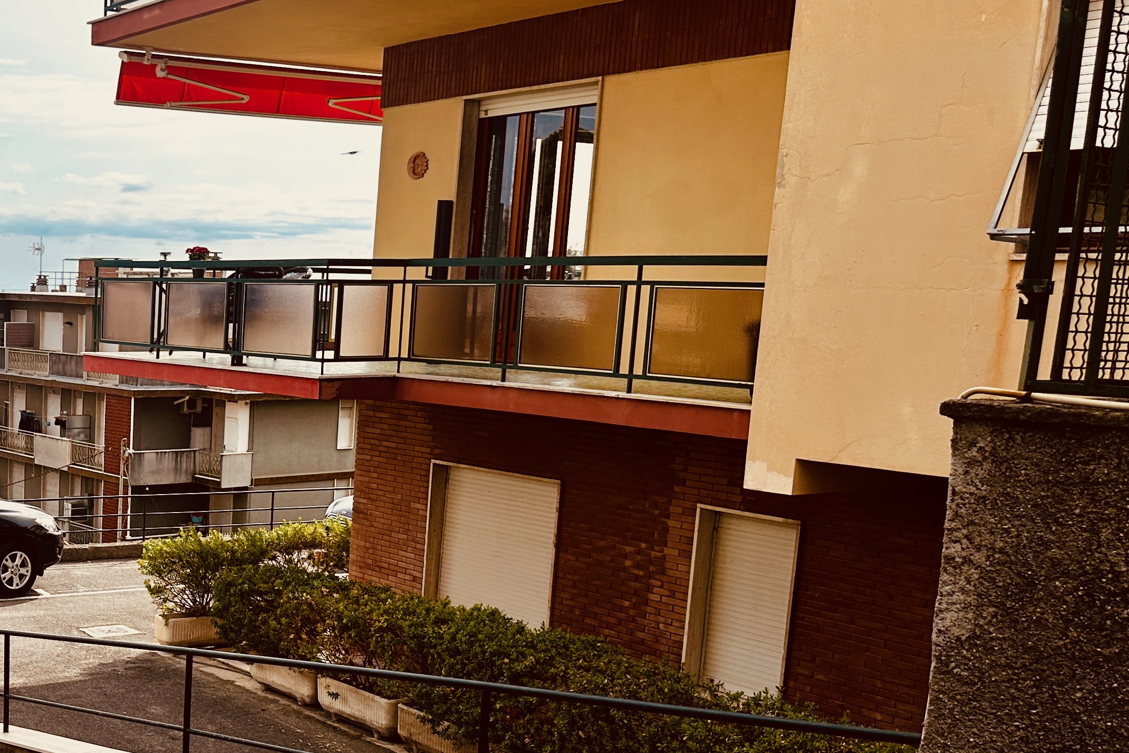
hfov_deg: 38.8
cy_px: 554
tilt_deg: -11.0
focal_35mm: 47
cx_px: 99
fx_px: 1474
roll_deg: -1.6
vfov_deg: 28.3
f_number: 1.78
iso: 80
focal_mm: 6.86
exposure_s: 1/4545
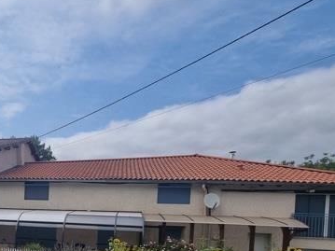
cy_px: 229
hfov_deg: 53.7
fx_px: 281
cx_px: 32
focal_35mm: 29
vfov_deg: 43.7
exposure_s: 1/4080
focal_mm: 2.2
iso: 50
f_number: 2.2
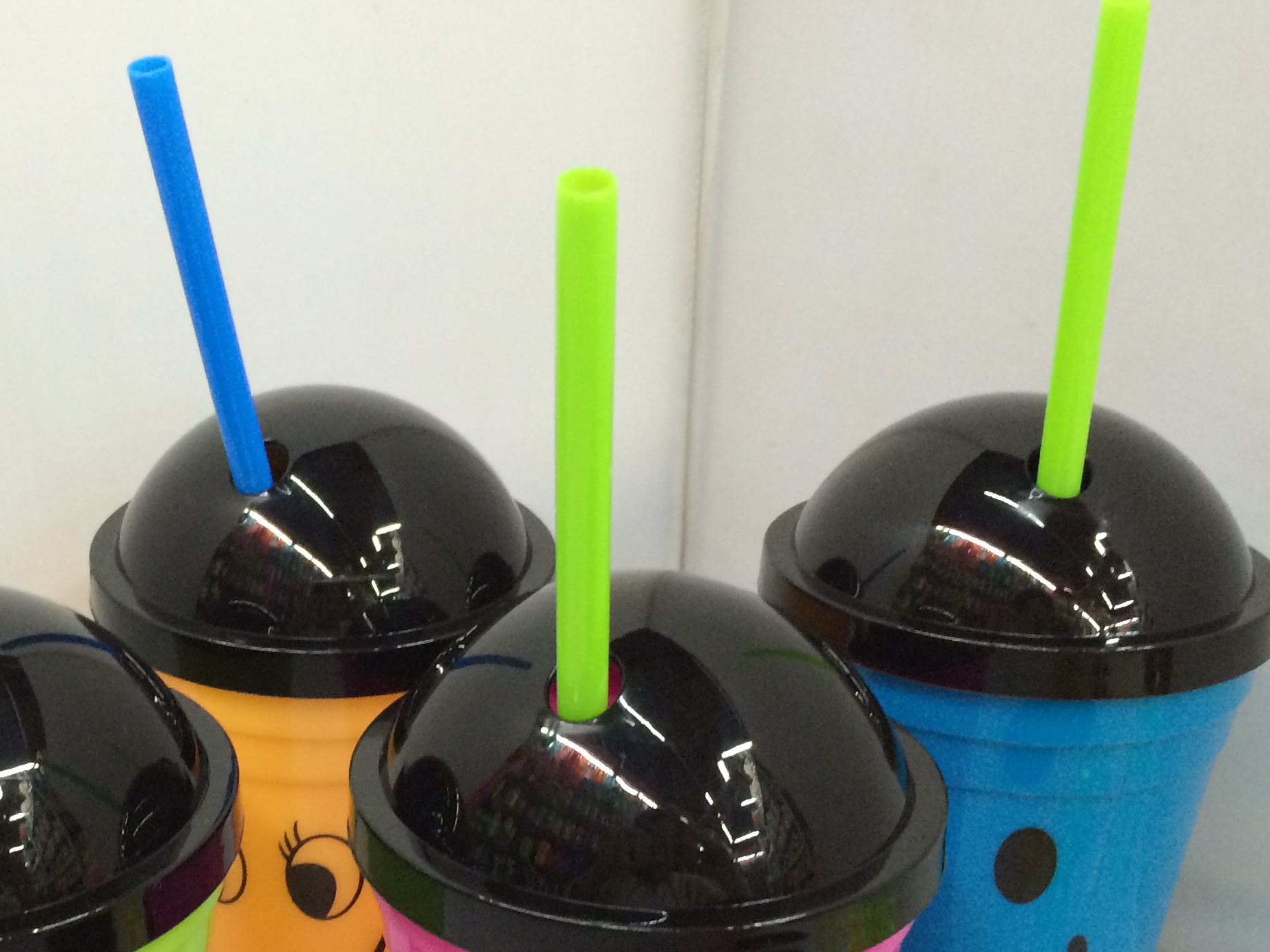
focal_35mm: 51
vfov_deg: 28.2
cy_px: 688
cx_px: 353
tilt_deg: -26.7
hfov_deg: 36.8
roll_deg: +1.8
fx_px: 1871
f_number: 2.2
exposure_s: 1/33
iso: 200
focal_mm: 4.15
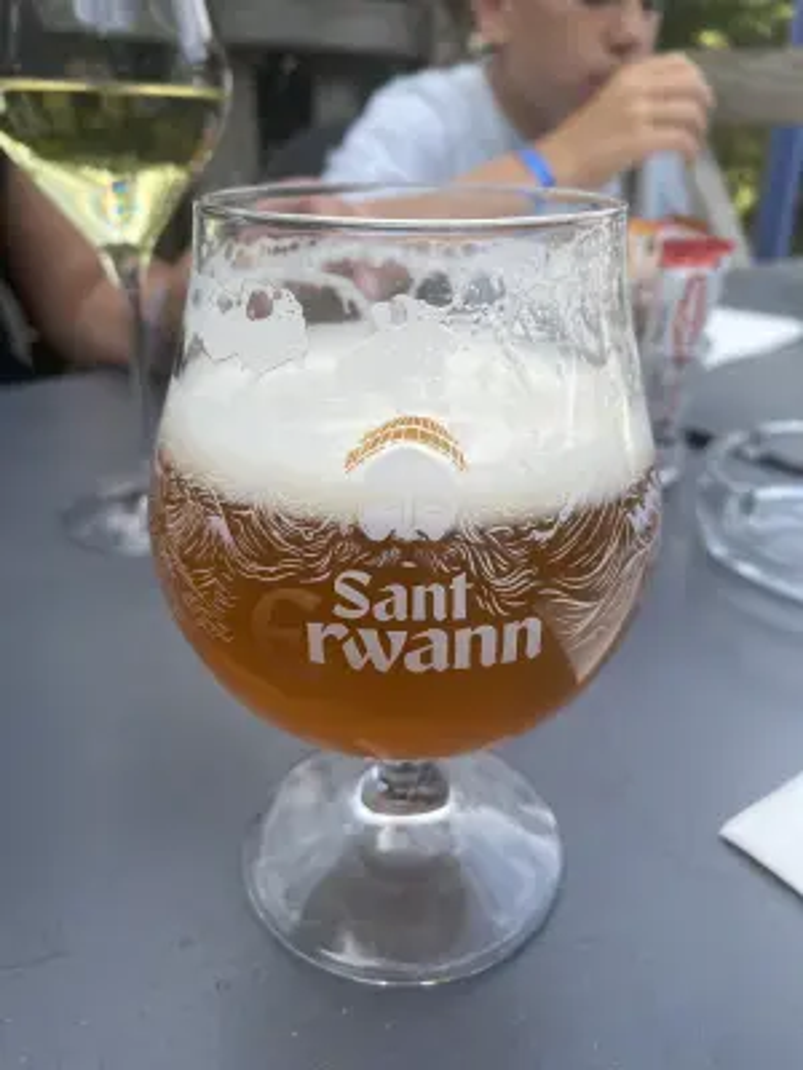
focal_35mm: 26
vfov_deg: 67.3
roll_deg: -0.7
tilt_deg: -24.6
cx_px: 402
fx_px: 804
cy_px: 535
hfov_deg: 53.1
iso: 32
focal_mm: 4.25
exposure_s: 1/554
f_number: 1.8
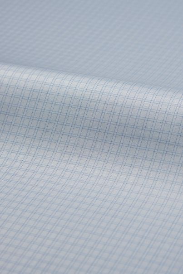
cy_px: 137
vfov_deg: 23.9
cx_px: 92
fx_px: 648
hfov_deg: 16.1
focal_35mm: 85
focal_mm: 85
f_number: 8
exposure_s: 1/100
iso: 160
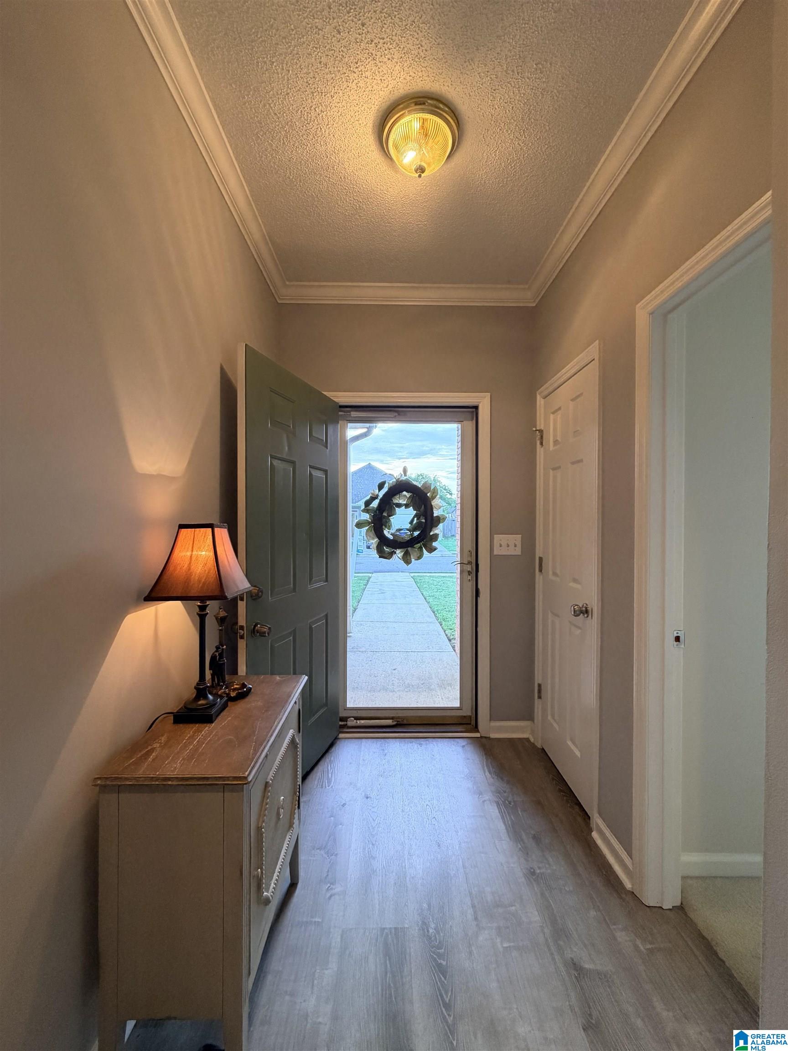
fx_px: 425
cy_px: 526
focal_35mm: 14
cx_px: 394
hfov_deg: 85.7
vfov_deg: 102.1
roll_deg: -0.6
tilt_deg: -0.6
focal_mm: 2.22
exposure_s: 1/60
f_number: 2.2
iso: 200
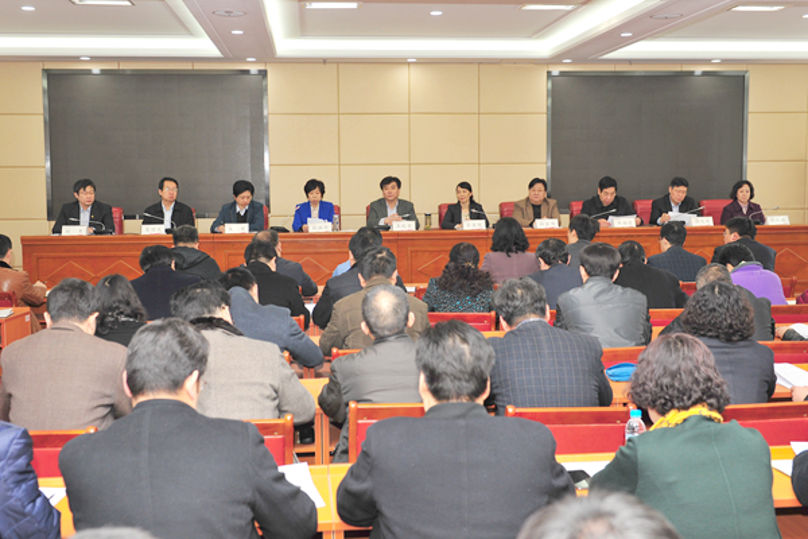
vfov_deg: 41.1
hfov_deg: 58.7
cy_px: 270
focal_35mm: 32
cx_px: 404
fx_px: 718
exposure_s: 1/125
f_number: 4
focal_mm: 32
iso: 400
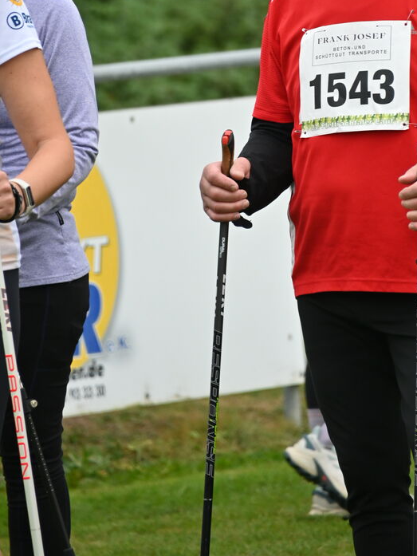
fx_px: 11962
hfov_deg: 2.0
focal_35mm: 745
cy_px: 91
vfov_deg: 2.7
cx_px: 280
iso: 800
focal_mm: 300
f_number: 6.3
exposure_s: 1/640
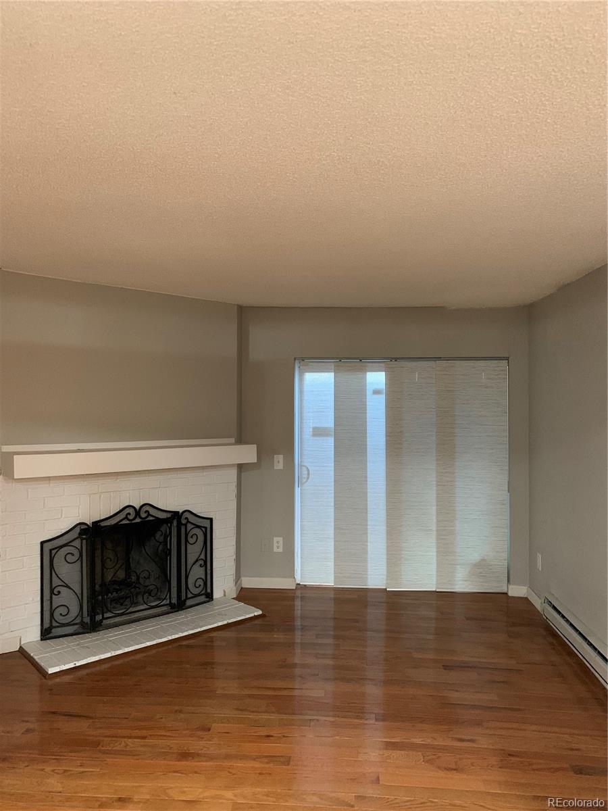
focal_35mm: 26
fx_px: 609
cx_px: 304
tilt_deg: +1.1
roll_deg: +0.1
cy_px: 406
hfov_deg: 53.1
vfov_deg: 67.3
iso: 400
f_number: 1.8
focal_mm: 4.25
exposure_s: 1/30
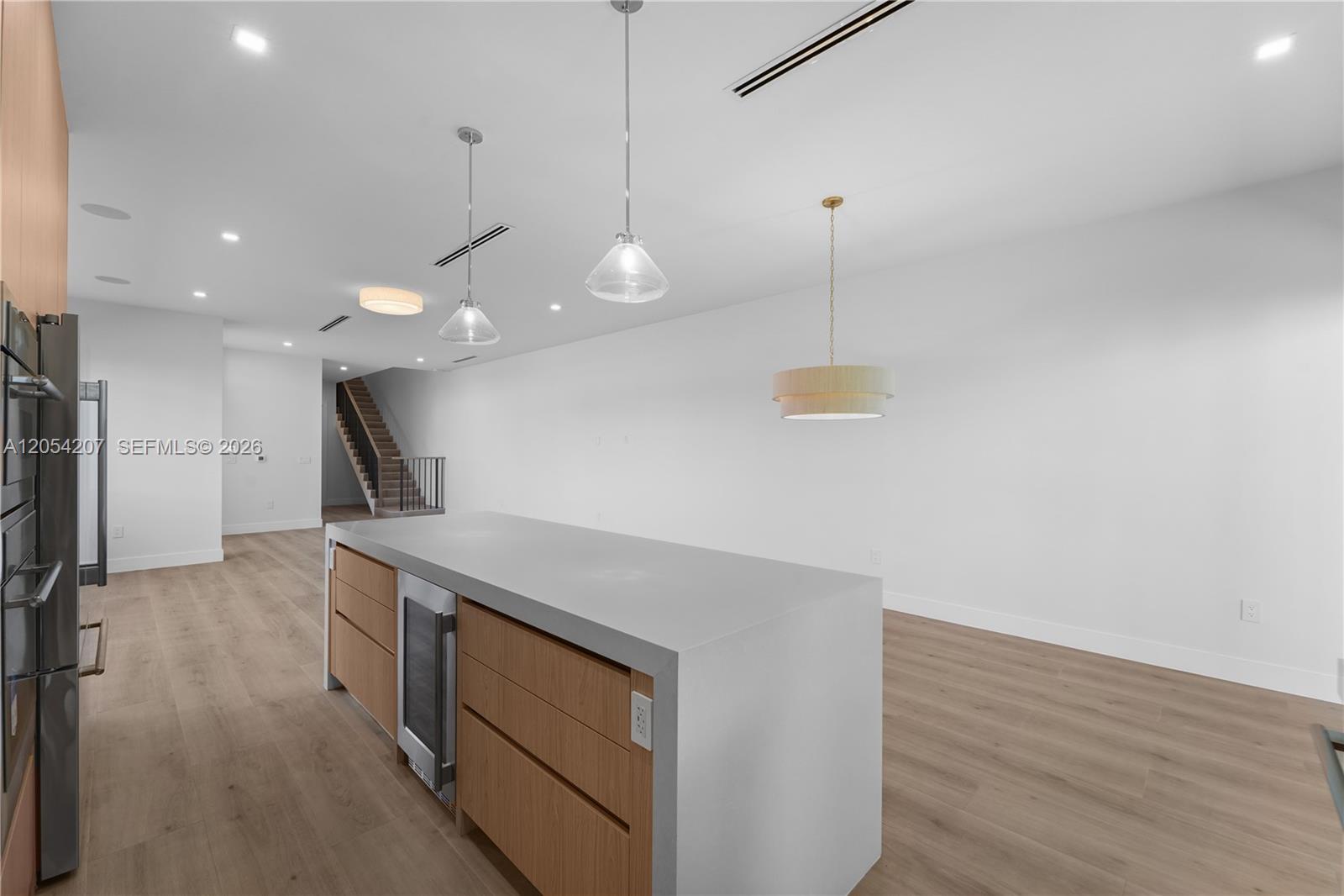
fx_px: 523
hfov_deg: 104.3
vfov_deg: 81.2
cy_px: 448
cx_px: 672
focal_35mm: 14
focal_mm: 14
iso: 250
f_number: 11
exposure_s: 1/15
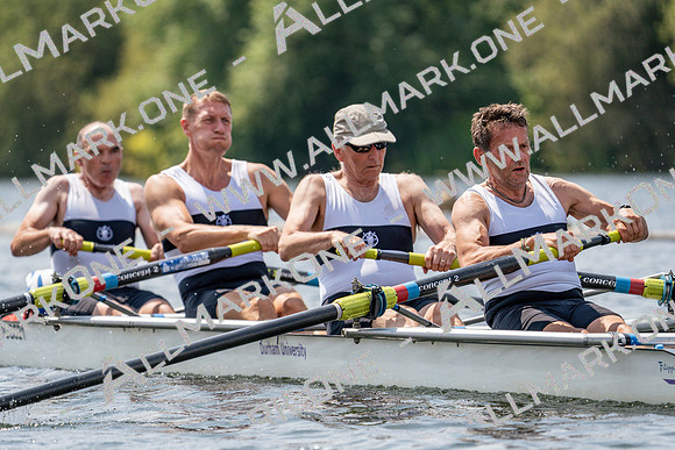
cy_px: 225
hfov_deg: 5.8
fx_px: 6620
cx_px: 338
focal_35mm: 353
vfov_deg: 3.9
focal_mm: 353
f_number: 6.3
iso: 250
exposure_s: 1/1600
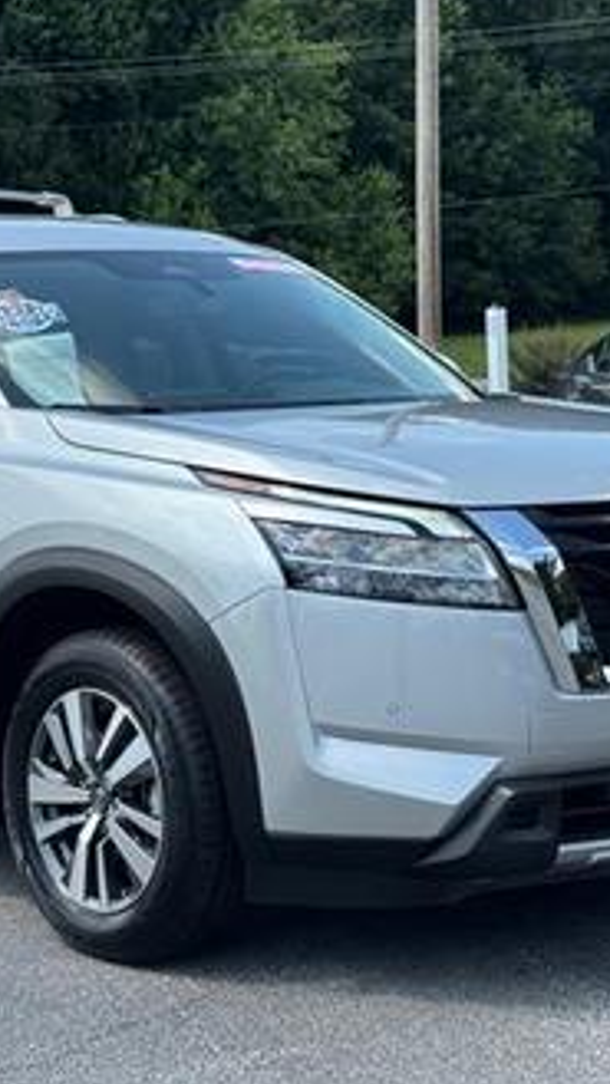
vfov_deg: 26.5
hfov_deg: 15.0
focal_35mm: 80
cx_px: 162
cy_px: 534
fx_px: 2301
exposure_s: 1/2959
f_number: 1.78
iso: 64
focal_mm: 6.76
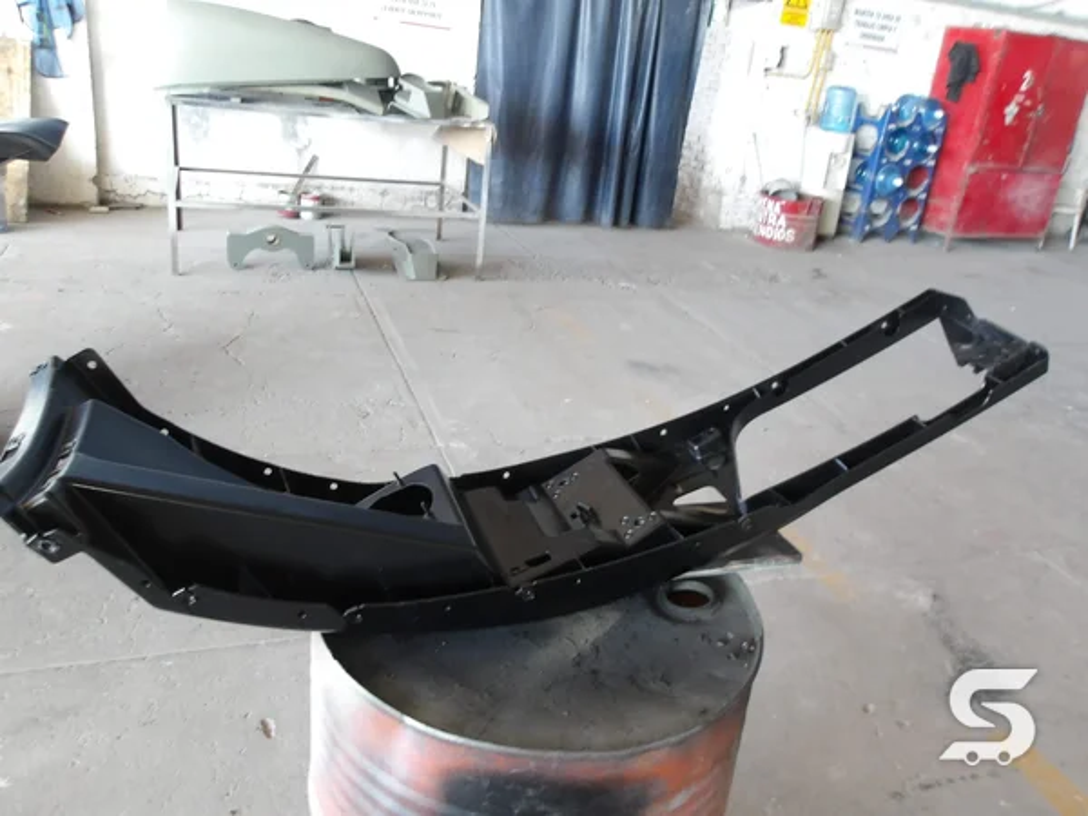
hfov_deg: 65.3
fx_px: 849
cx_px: 544
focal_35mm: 27
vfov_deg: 51.4
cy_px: 408
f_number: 3
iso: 200
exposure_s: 1/21
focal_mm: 4.9
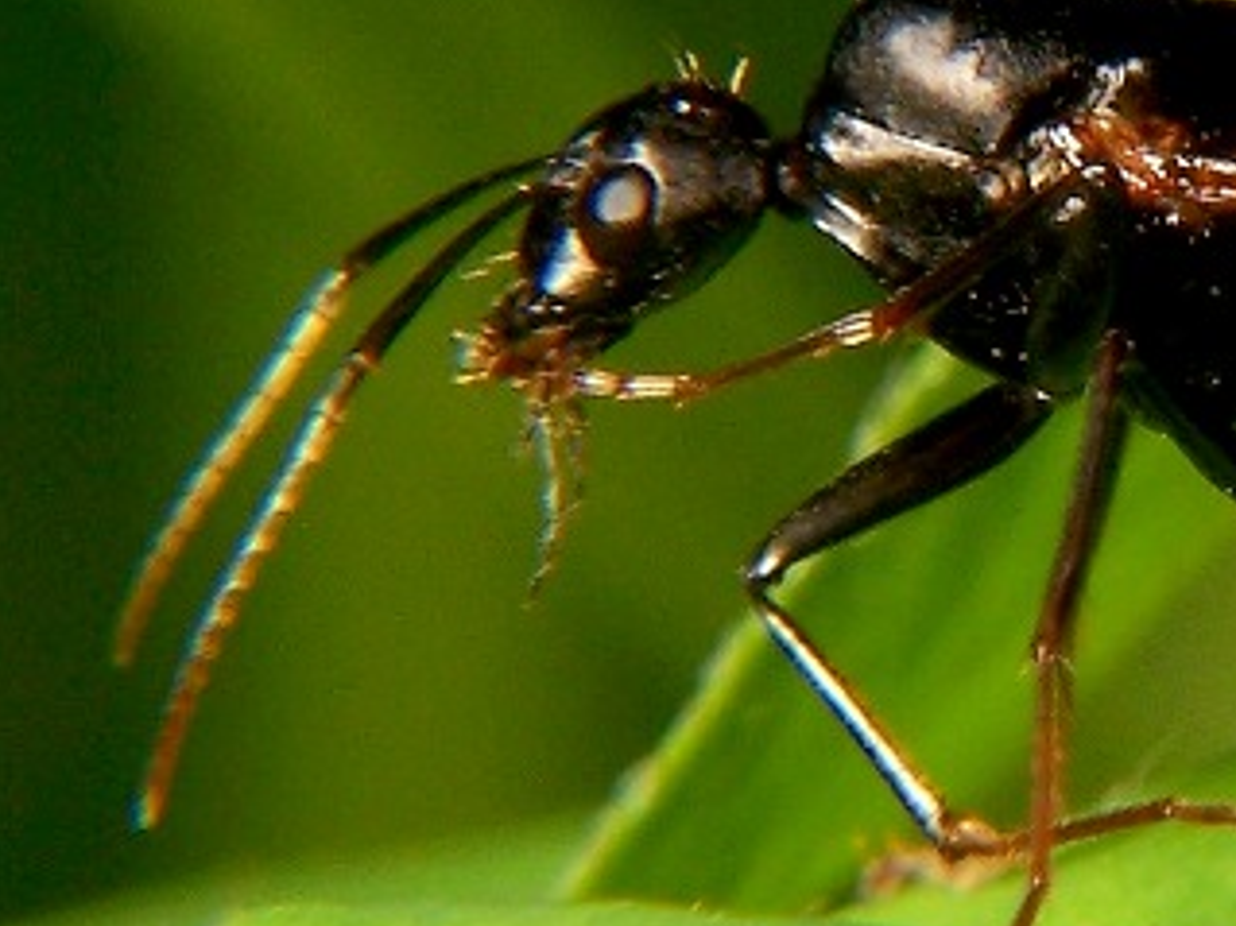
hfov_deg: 8.0
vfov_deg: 6.0
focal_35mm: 247
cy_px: 513
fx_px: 8816
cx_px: 1414
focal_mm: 17.5
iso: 80
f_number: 8
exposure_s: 1/250
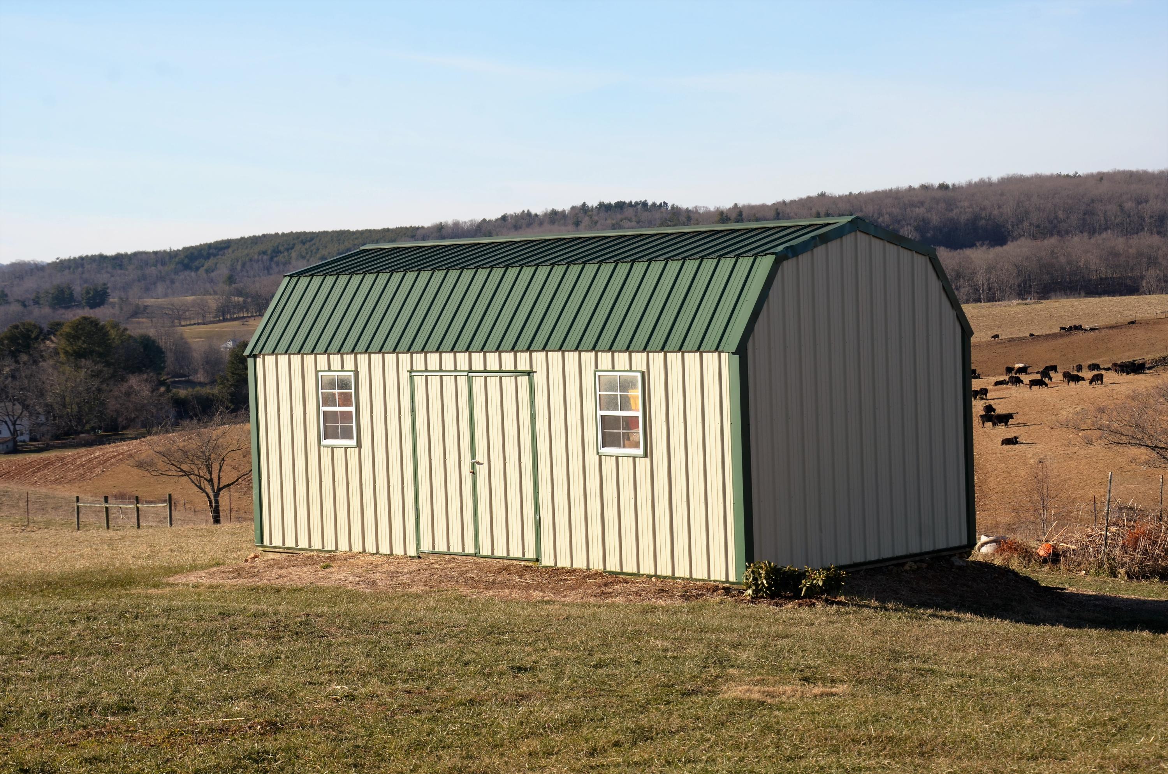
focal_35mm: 75
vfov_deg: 18.1
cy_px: 387
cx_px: 584
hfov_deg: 27.0
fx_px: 2428
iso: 160
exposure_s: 1/200
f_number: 10
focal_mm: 50
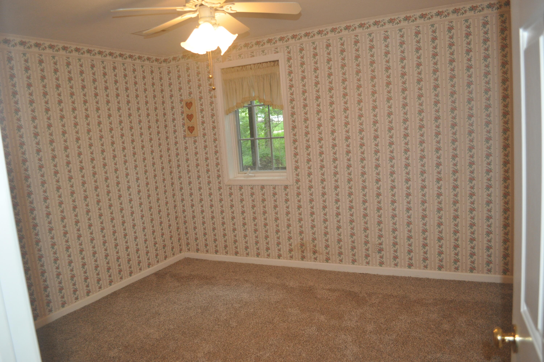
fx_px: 407
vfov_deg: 47.8
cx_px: 272
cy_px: 181
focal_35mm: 27
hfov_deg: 67.4
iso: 800
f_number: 3.5
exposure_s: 1/60
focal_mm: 18
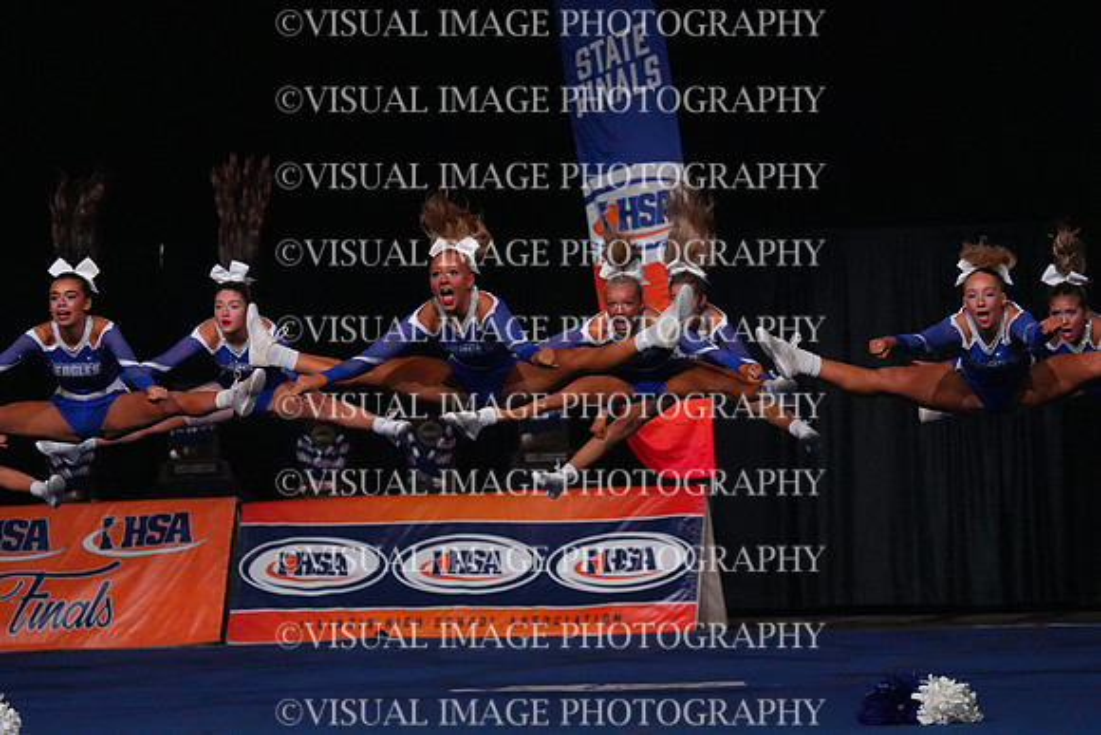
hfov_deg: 10.8
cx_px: 550
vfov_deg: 7.2
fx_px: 5812
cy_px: 368
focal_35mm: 190
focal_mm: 190
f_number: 5.6
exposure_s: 1/1250
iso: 16000
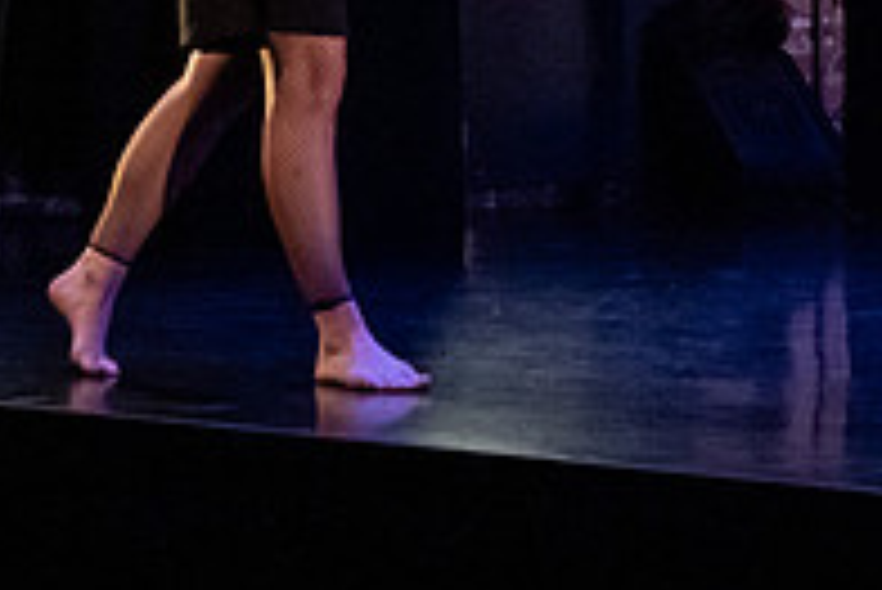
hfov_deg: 9.8
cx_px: 122
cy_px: -359
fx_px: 5100
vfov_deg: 6.5
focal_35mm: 208
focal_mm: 58
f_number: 3.5
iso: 4000
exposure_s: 1/320
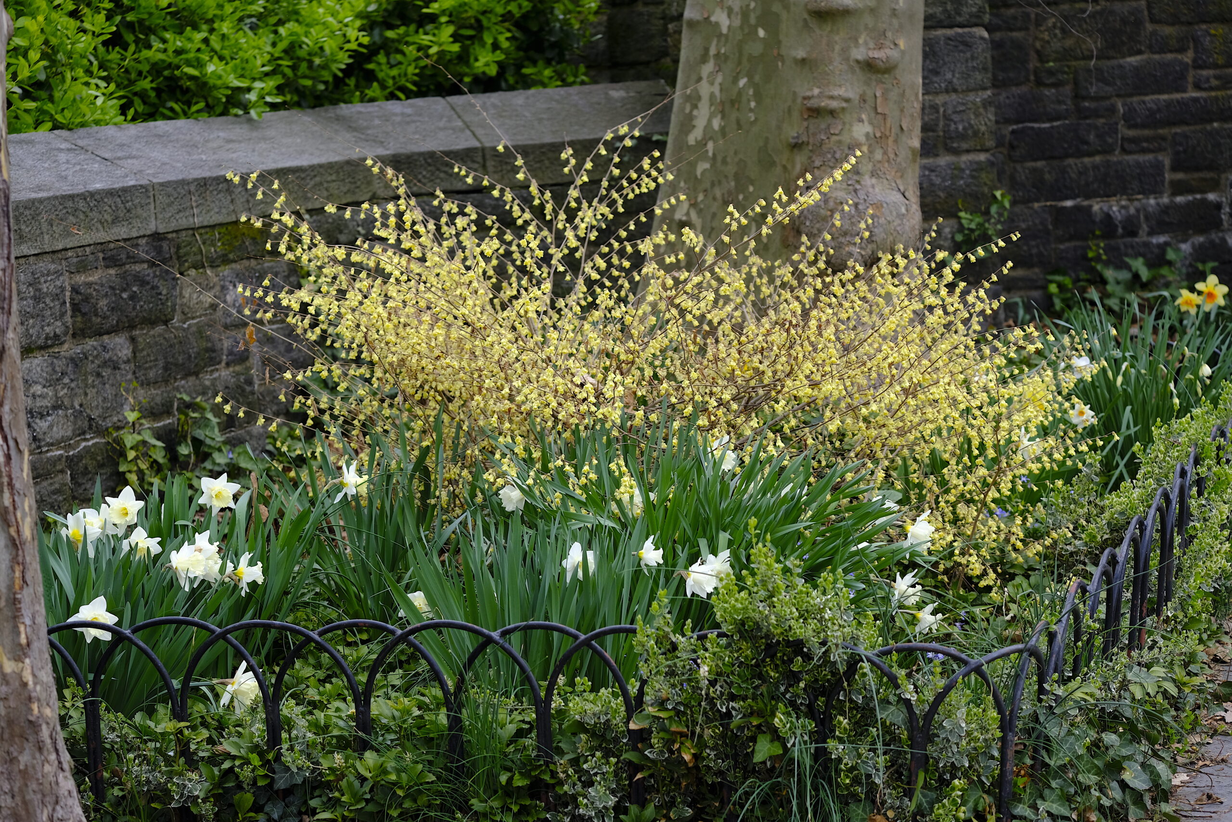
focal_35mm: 91
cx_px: 616
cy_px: 411
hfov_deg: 22.4
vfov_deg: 15.0
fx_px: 3114
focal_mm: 60.7
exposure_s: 1/340
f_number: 4
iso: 200
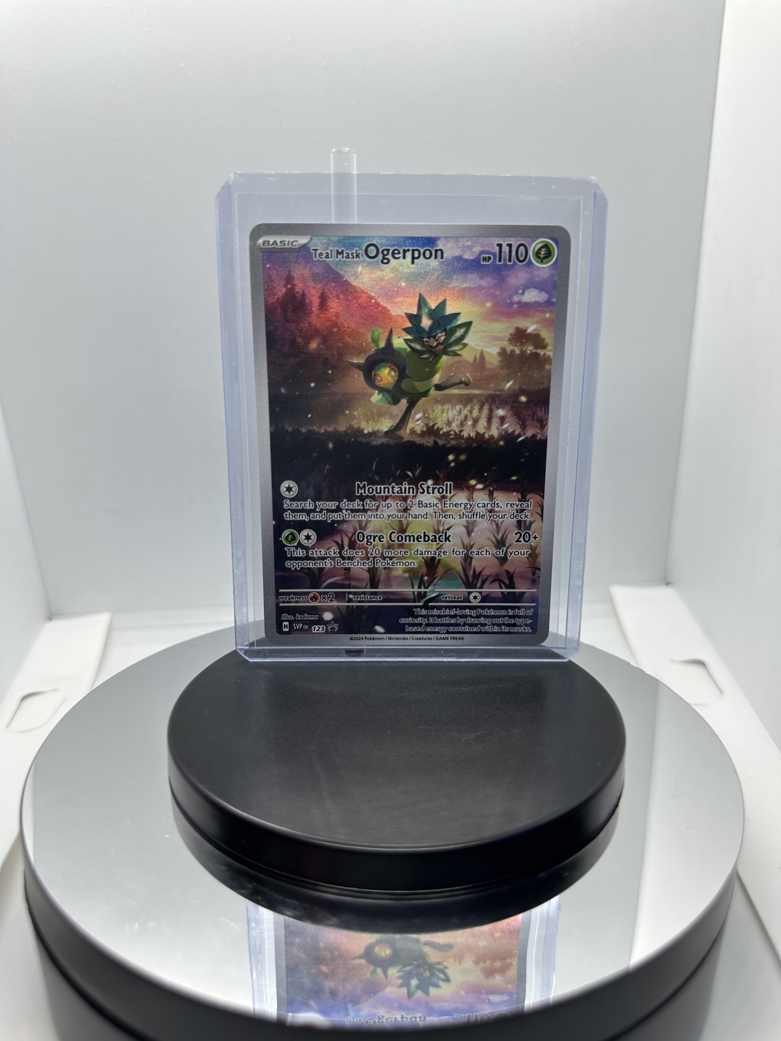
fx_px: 722
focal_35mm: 24
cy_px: 520
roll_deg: -0.2
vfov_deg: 71.6
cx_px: 390
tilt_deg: -16.3
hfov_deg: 56.8
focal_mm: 6.86
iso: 80
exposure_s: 1/428
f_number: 1.78
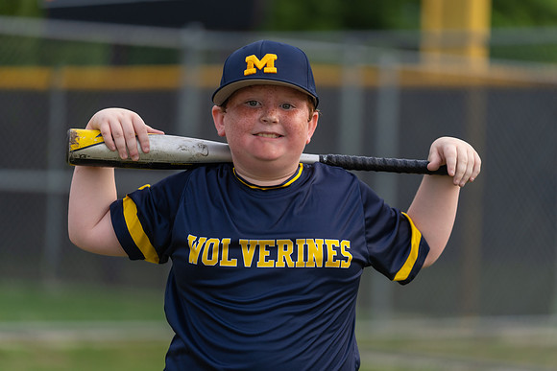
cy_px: 186
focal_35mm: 164
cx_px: 278
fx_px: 2538
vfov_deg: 8.4
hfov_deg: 12.5
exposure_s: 1/320
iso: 250
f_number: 2.8
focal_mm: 164
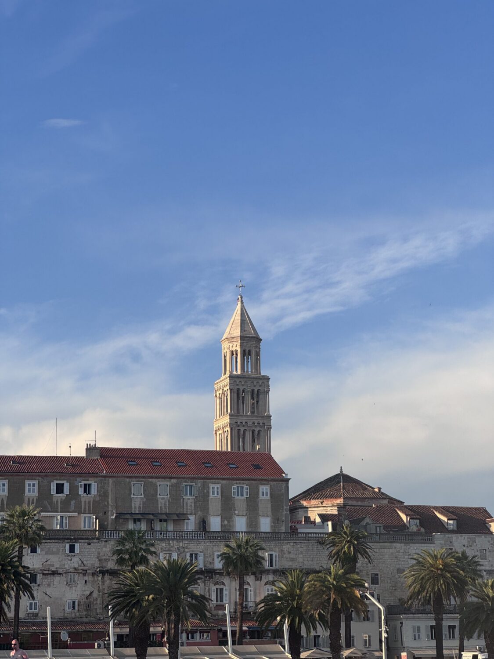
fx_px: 1465
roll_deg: +0.5
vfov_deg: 25.3
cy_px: 330
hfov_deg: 19.1
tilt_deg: +13.3
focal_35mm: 77
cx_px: 247
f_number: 2.8
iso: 25
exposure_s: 1/622
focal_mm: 9
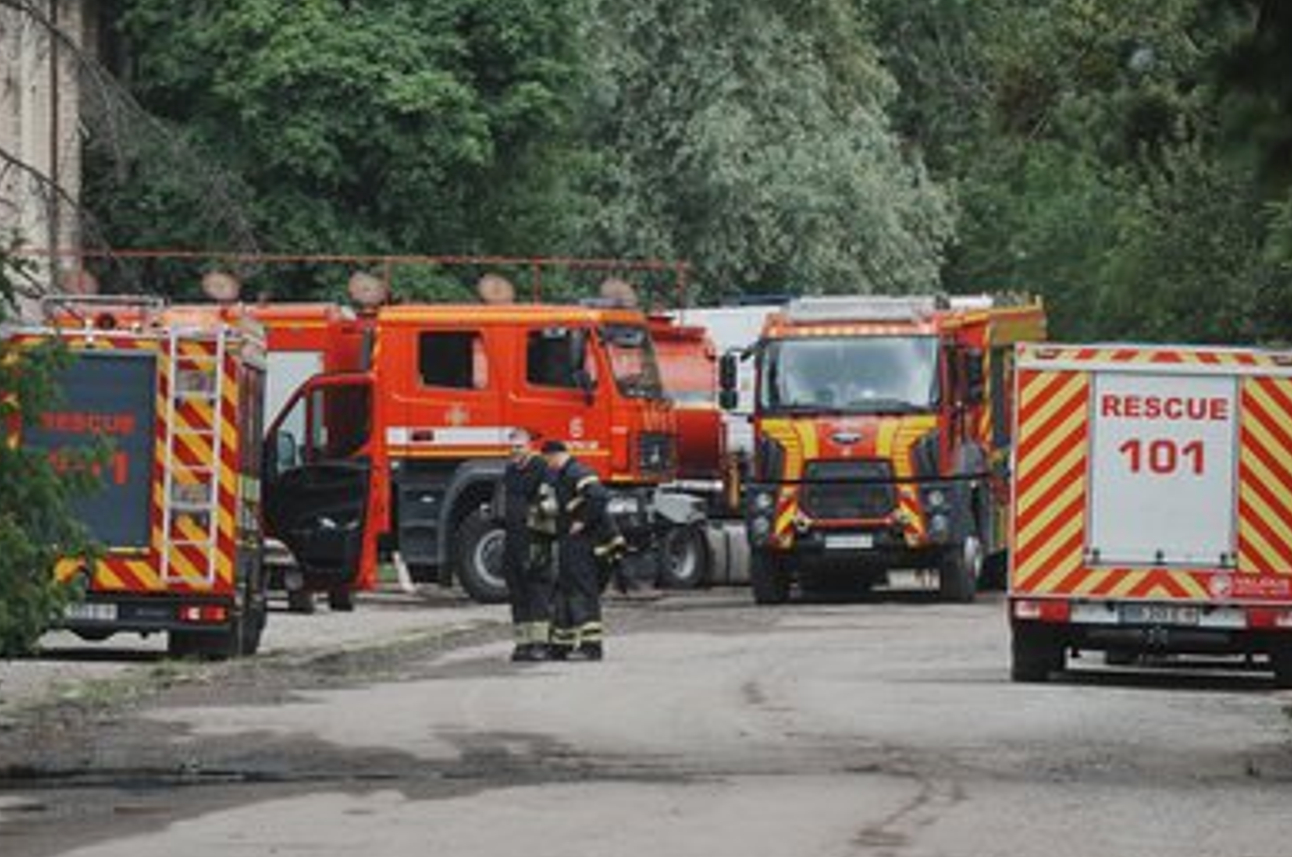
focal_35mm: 331
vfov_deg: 4.1
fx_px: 11863
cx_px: 655
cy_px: 445
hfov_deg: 6.2
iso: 200
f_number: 7.1
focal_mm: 300
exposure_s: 1/800
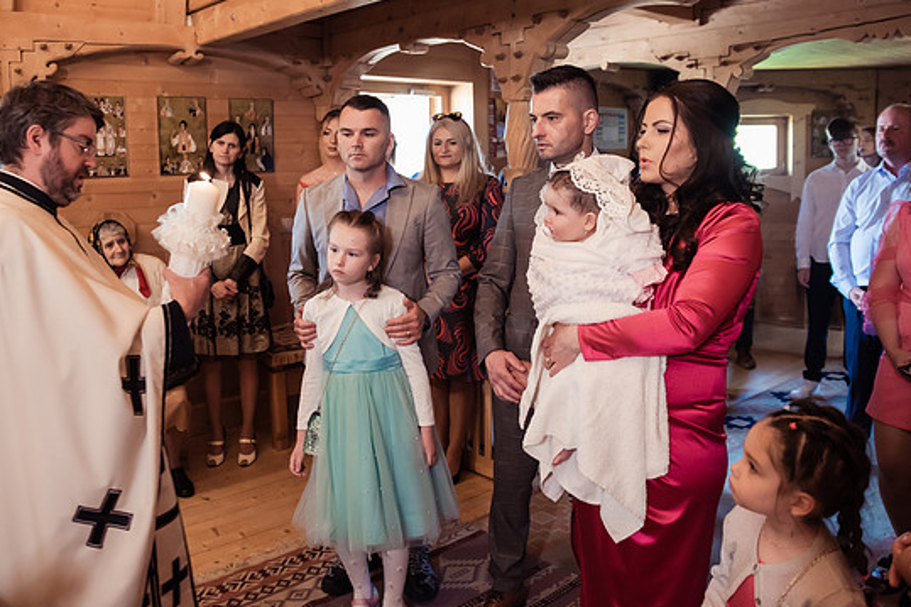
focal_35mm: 30
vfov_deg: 43.3
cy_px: 231
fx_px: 759
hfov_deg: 61.8
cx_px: 412
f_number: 2.8
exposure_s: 1/100
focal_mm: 24
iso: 1600
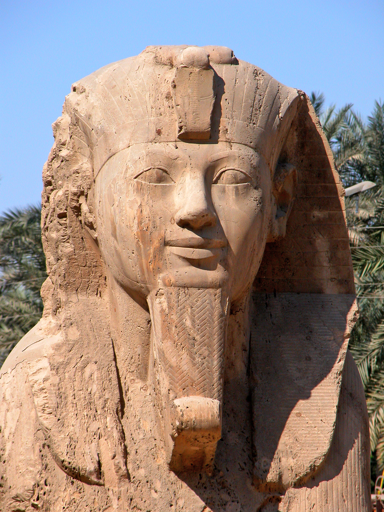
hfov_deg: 5.3
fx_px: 4141
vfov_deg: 7.1
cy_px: 256
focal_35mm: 280
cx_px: 192
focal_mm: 71.2
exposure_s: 1/424
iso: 100
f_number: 5.9
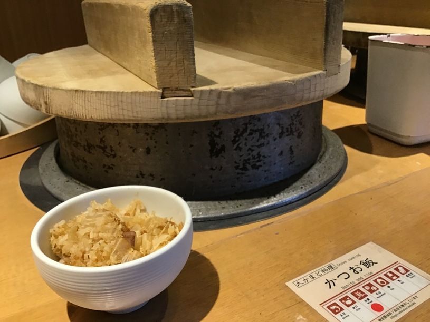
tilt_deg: -24.9
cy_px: 161
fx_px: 385
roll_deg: +0.5
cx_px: 215
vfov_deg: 45.4
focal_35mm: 31
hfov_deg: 58.4
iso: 80
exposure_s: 1/30
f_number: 2.4
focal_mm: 3.3
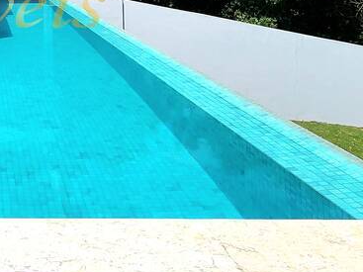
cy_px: -82
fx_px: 535
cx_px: -33
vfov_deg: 24.8
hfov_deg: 33.0
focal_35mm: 51
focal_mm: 2.2
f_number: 2.2
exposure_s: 1/5000
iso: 50
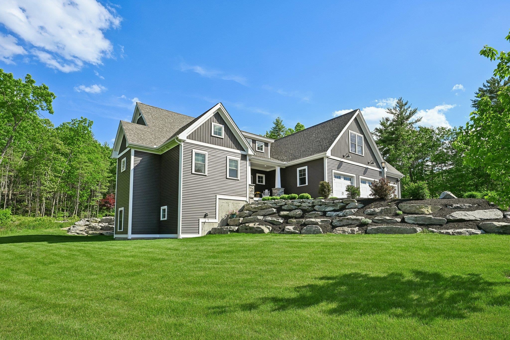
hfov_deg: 84.0
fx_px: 283
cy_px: 170
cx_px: 255
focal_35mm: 20
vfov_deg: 61.9
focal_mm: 20
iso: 400
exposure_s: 1/800
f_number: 8
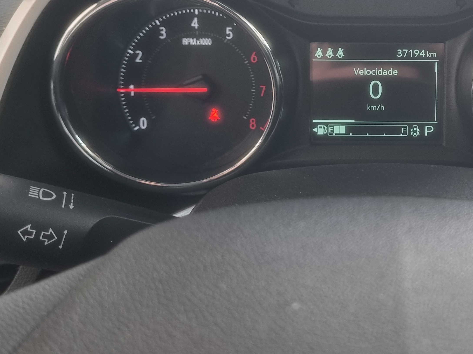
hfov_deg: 38.7
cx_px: 348
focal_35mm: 48
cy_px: 97
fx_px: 656
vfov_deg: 29.9
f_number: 1.8
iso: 64
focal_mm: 5.4
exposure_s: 1/120
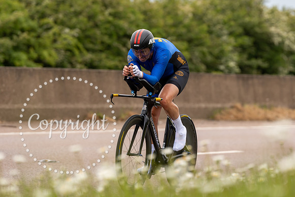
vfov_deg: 5.1
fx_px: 2220
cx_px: 146
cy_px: 62
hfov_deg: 7.6
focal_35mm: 271
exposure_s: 1/1000
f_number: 4
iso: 250
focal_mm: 197
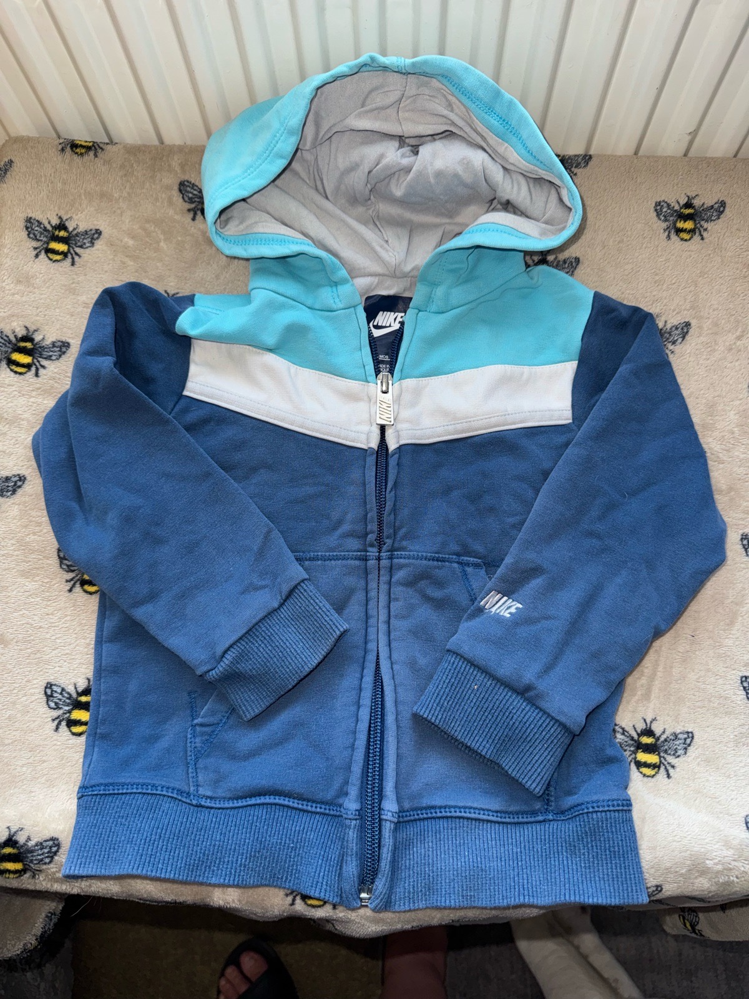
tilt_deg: -70.3
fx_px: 692
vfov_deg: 71.6
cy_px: 500
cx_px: 374
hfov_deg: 56.8
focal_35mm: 24
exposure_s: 1/43
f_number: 1.78
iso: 64
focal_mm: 6.76
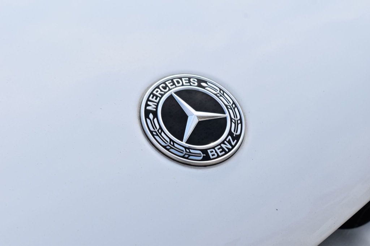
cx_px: 185
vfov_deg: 16.5
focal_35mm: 82
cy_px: 123
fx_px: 848
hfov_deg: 24.6
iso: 200
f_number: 8
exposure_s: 1/400
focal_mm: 55
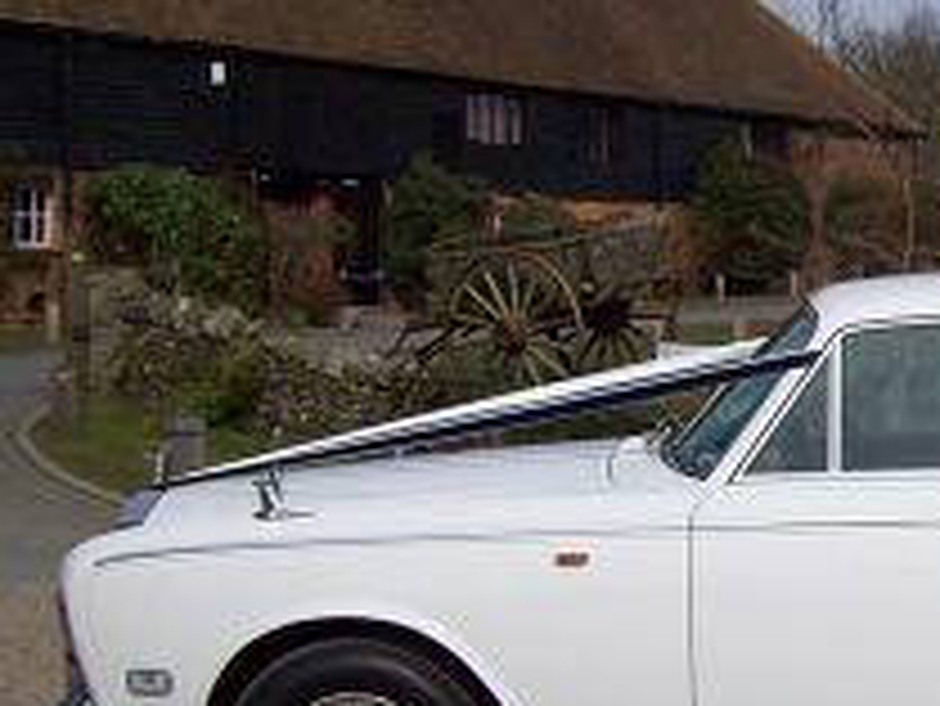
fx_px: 2337
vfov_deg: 17.2
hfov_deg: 21.8
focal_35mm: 86
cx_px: 980
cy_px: 375
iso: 80
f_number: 4.8
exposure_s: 1/1401
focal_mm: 6
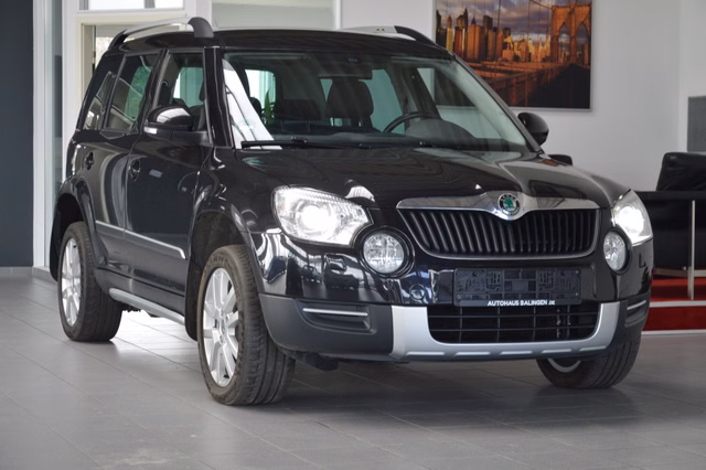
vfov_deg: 15.7
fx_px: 1705
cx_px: 353
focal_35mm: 87
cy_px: 235
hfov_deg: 23.4
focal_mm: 58
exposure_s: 1/60
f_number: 5
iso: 400
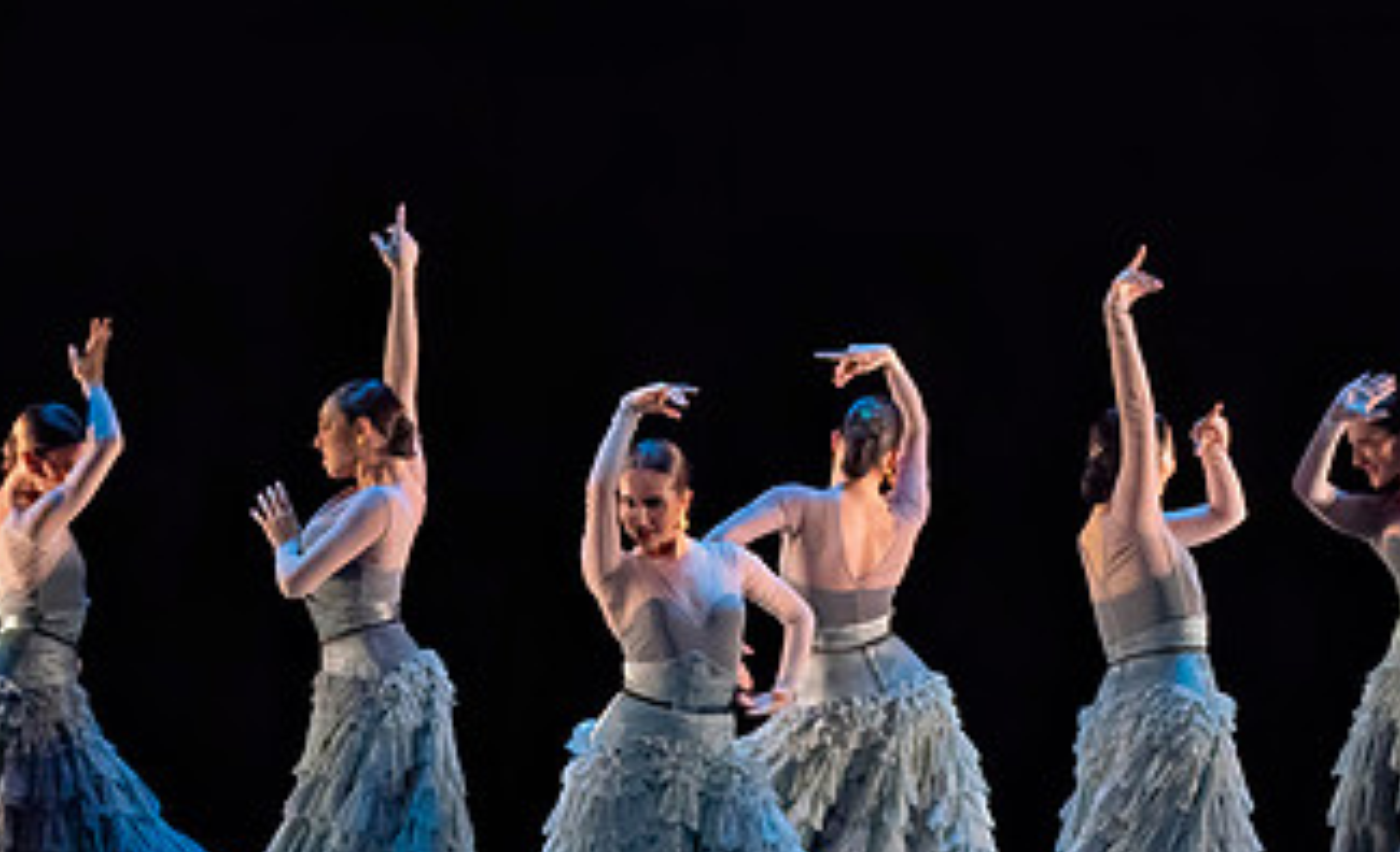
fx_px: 15874
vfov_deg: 3.1
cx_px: 595
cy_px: 706
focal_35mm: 419
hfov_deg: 5.0
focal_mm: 189
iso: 10000
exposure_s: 1/400
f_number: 5.6
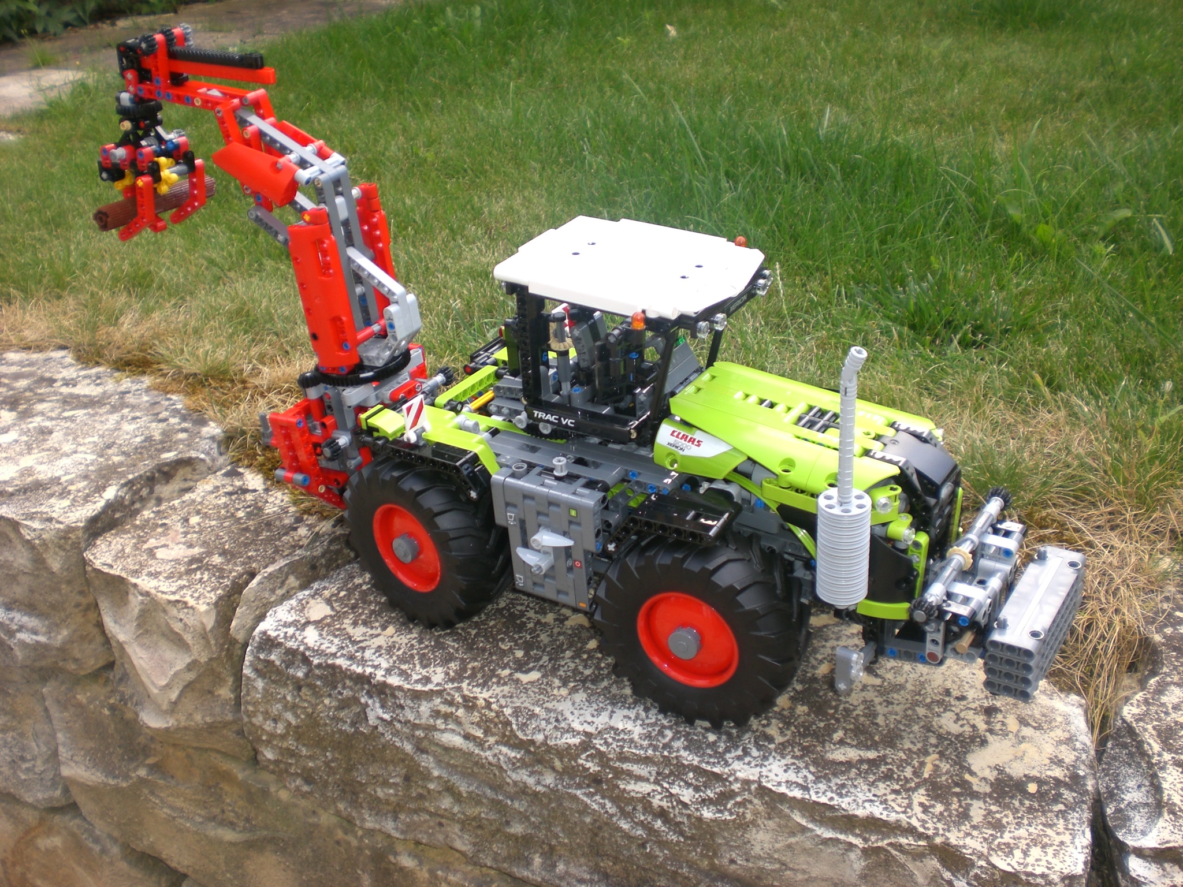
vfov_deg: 37.7
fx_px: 1299
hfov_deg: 49.0
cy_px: 444
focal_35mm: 38
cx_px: 592
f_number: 3.1
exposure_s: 1/200
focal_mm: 6.3
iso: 50
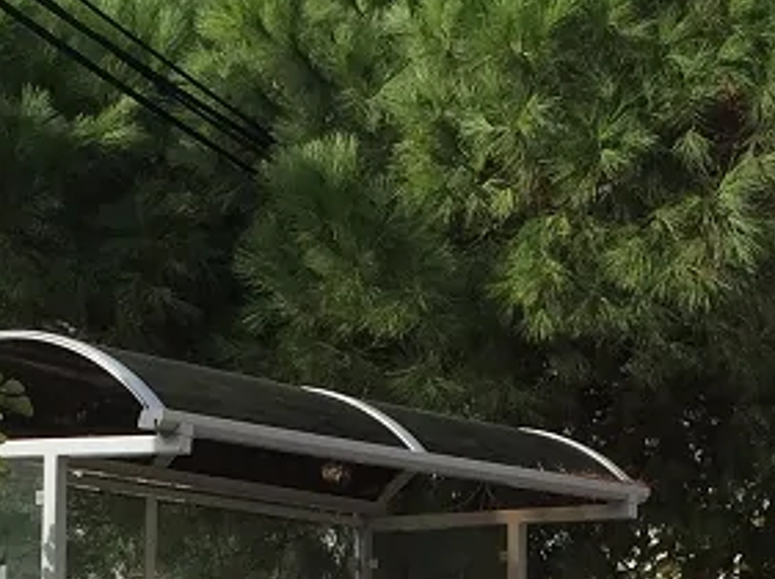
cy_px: 871
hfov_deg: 15.8
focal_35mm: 124
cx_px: 640
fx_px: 2773
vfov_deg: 11.4
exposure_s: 1/1319
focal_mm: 4.15
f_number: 2.2
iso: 32
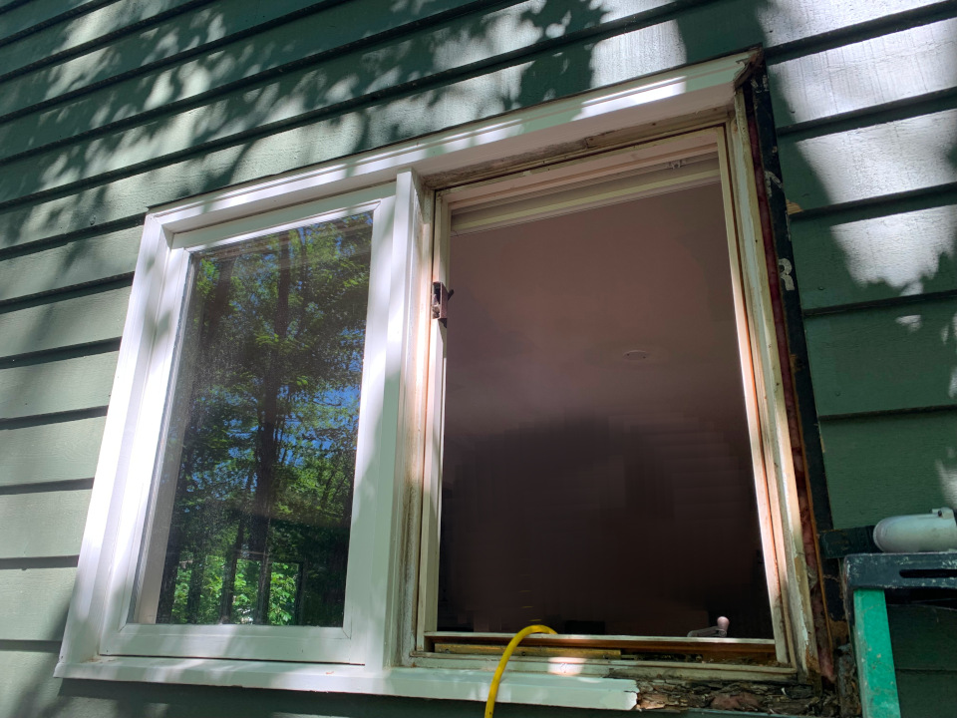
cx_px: 478
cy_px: 359
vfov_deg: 53.1
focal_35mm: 26
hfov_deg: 67.3
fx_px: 719
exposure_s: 1/282
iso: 25
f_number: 1.8
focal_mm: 4.25
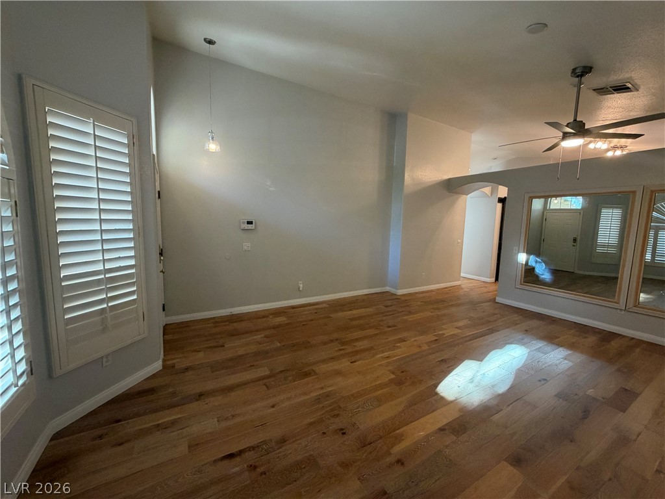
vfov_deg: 85.7
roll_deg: -1.1
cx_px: 332
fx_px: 269
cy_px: 250
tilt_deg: -5.7
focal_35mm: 14
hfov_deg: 102.1
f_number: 2.2
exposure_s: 1/60
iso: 250
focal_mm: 2.22
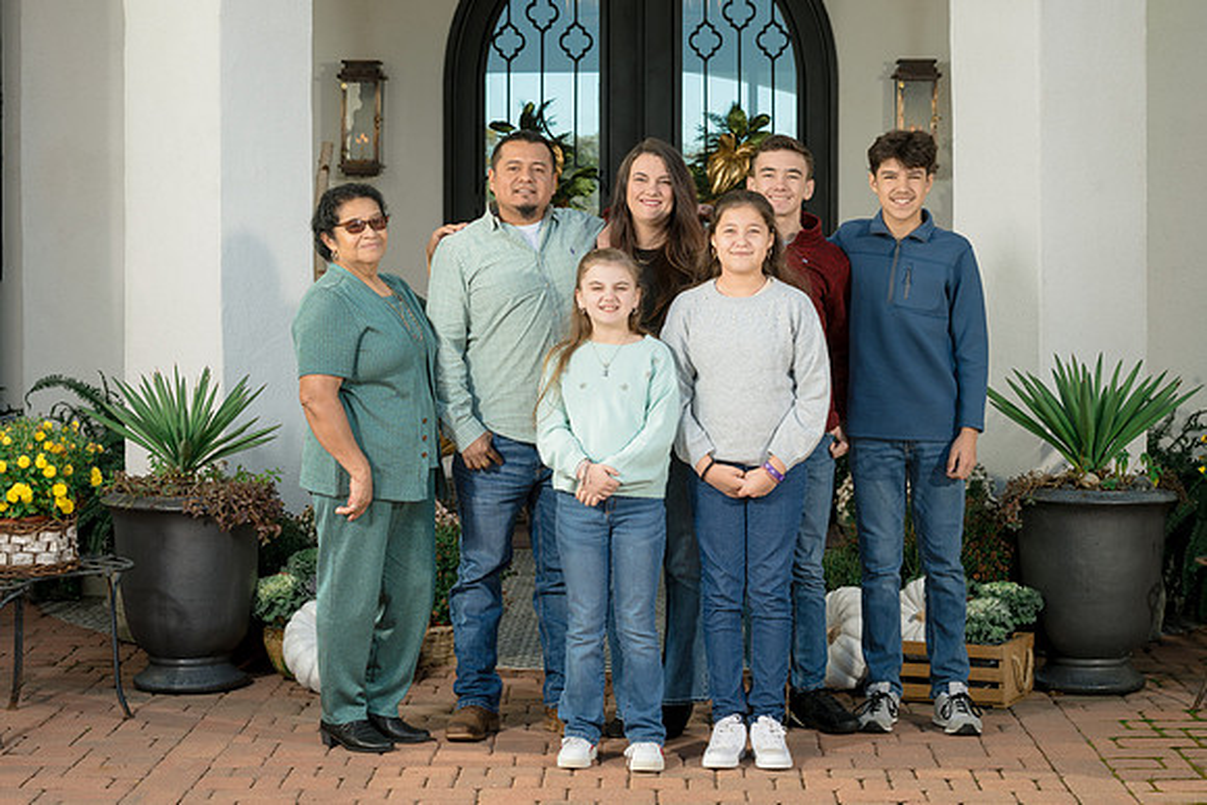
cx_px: 530
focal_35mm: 84
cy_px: 372
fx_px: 2834
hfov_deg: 24.0
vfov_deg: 16.2
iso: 64
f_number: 8
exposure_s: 1/250
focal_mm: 75
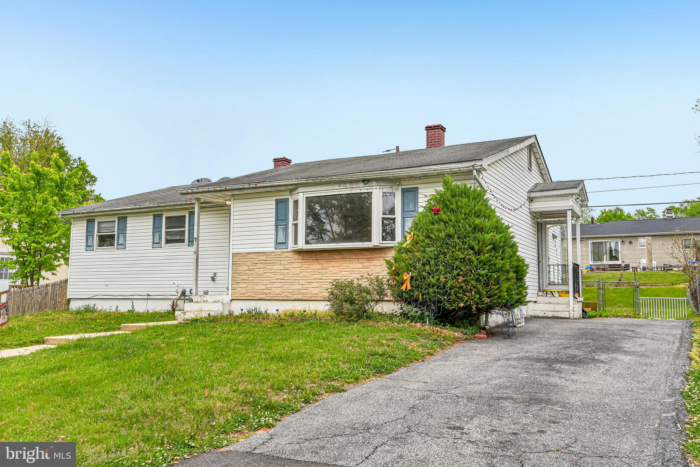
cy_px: 234
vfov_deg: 42.3
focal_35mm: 31
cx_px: 350
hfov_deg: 60.3
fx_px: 603
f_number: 8
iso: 400
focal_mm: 31
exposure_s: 1/640
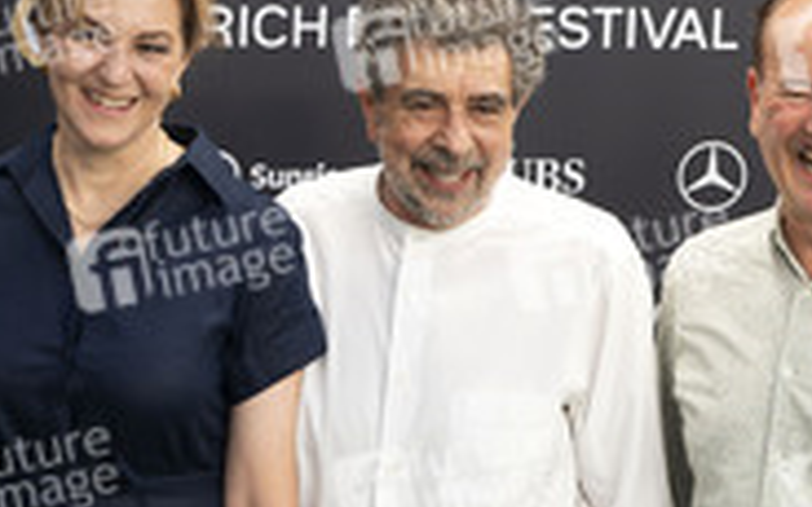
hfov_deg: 9.8
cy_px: 146
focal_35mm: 212
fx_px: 4691
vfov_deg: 6.2
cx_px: 86
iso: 400
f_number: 4.5
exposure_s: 1/200
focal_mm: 82
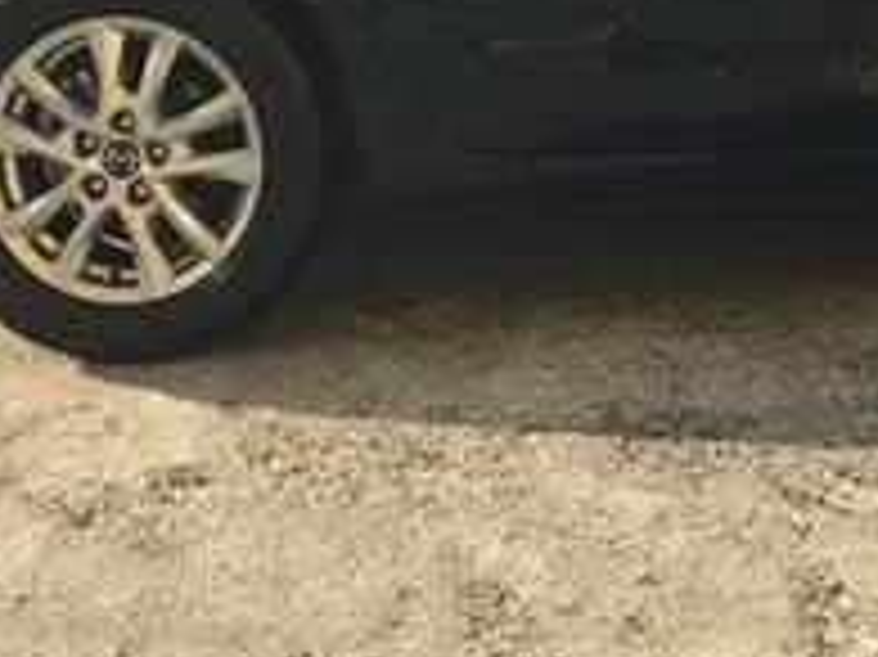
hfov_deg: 19.5
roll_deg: +1.9
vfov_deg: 14.2
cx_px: 1049
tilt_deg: -3.7
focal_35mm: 95
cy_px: -430
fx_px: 2408
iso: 20
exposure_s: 1/2179
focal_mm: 3.99
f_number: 1.8
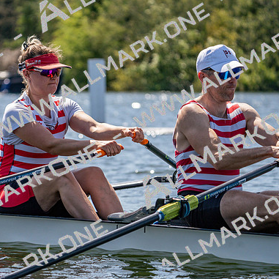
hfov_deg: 6.8
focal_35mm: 259
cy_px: 140
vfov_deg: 6.8
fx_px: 2362
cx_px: 80
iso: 320
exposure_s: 1/2000
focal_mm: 200
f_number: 5.6
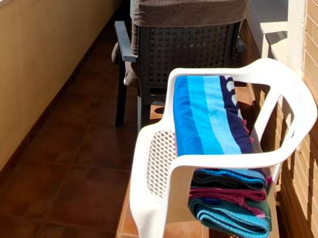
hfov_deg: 49.9
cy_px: -65
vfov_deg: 30.9
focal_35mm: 37
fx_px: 340
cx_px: 131
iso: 40
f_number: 2.2
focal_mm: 1.74
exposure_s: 1/1634
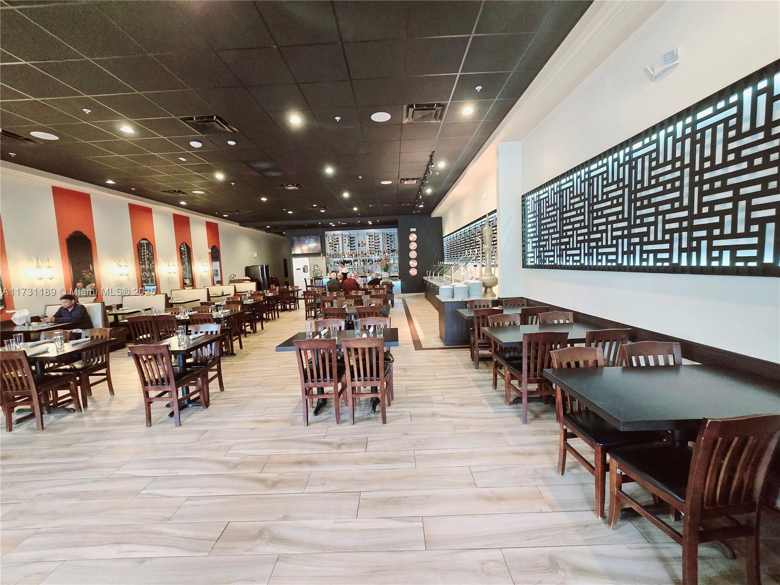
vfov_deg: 89.9
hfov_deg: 106.2
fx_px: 293
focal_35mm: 13
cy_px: 292
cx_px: 390
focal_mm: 2.2
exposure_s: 1/60.2
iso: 1000
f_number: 2.2
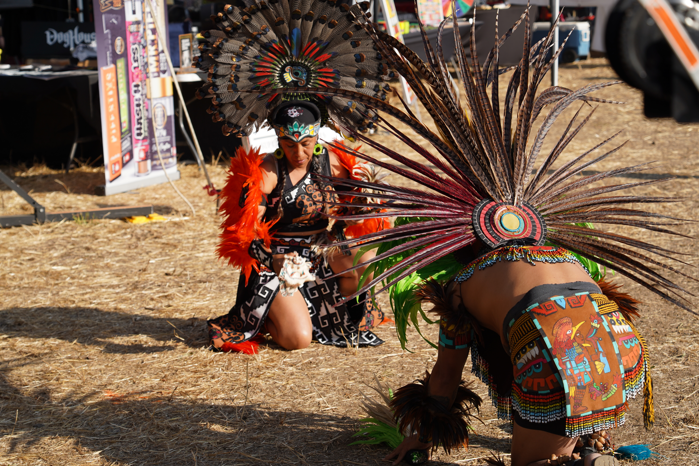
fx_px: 1903
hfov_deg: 20.8
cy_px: 233
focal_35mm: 98
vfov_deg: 14.0
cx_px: 350
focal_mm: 98
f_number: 5.6
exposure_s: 1/320
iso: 100
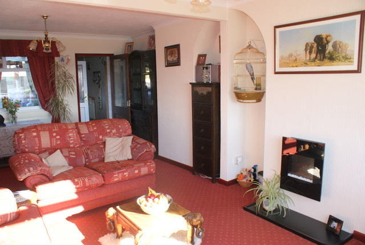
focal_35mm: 27
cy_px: 122
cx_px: 182
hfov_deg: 67.3
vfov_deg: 48.1
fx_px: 274
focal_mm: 18
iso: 400
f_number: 5.6
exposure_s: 1/60
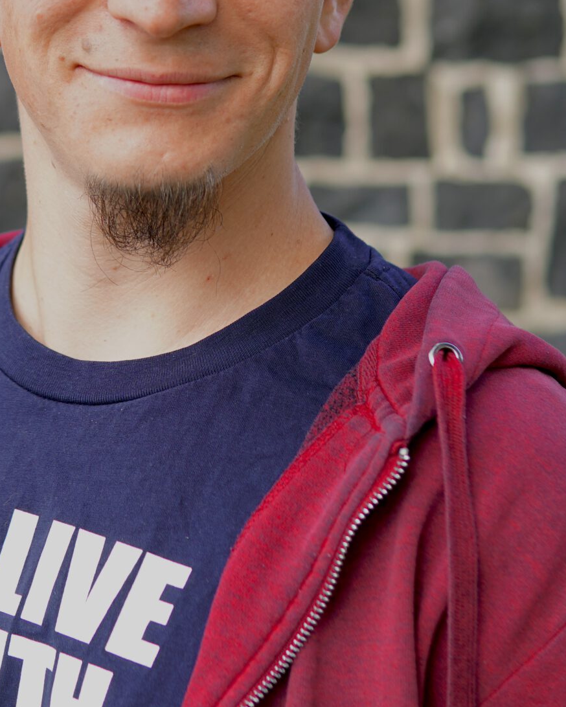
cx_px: 186
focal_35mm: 99
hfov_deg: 15.5
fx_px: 2072
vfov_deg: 19.2
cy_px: 153
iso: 100
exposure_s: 1/320
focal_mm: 30
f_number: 2.2
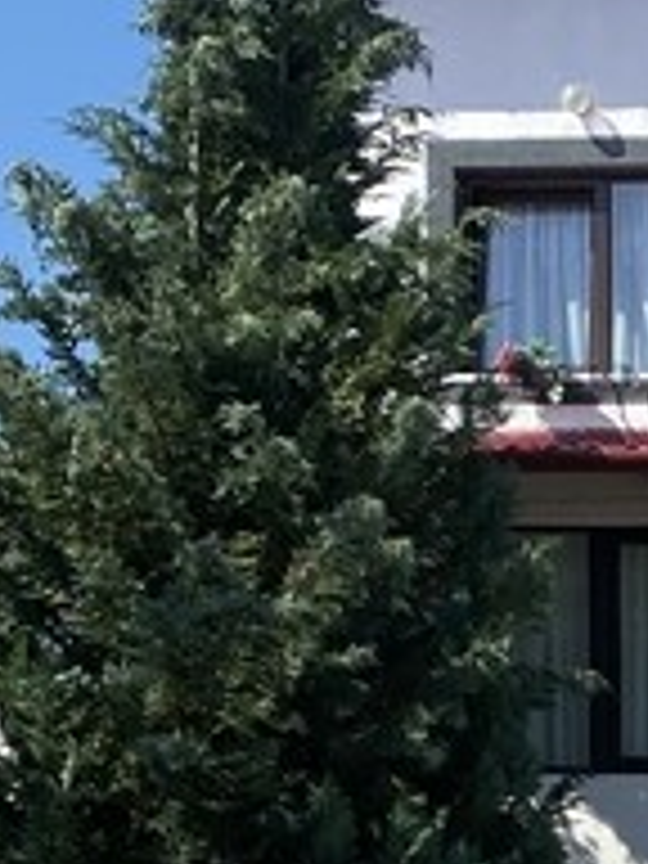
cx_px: 1395
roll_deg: -0.7
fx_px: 3469
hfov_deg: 9.8
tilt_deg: +1.5
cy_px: 1256
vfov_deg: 13.5
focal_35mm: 139
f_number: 1.8
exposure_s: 1/3205
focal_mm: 4.25
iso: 32
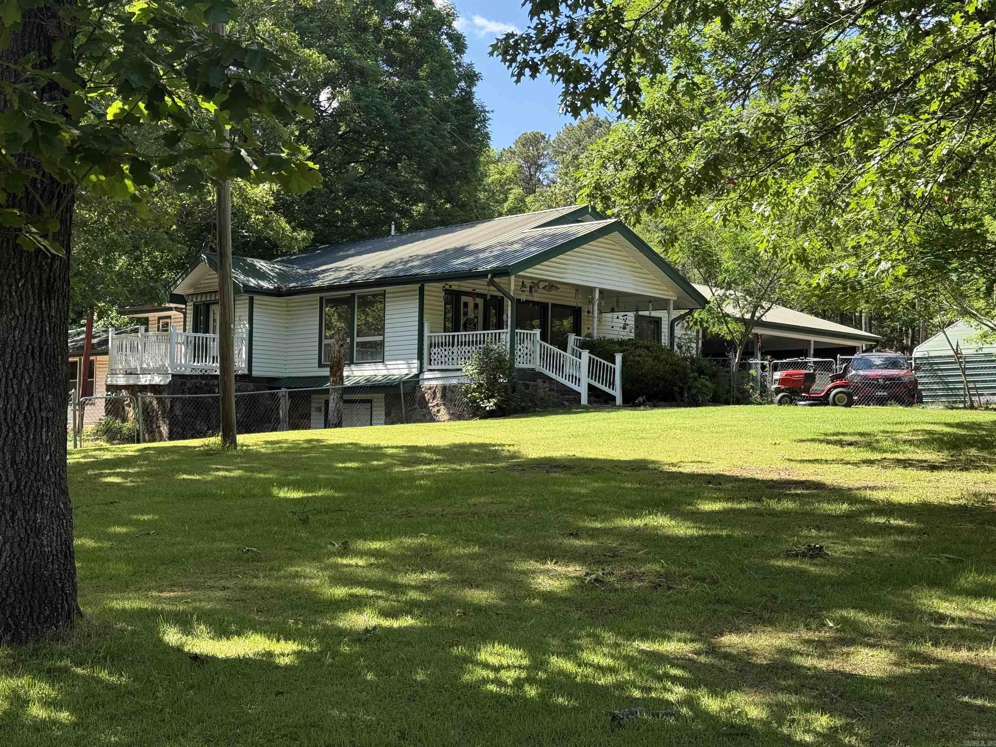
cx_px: 498
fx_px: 1381
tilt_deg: +2.8
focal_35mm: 48
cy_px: 374
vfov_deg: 30.3
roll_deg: -1.6
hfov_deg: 39.7
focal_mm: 6.76
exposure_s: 1/1167
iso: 100
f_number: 1.78
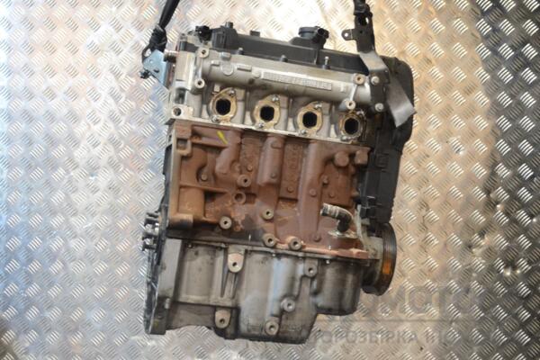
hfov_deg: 38.9
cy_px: 180
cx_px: 270
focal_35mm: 51
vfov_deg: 26.5
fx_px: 765
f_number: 5
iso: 1250
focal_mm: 34
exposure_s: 1/30
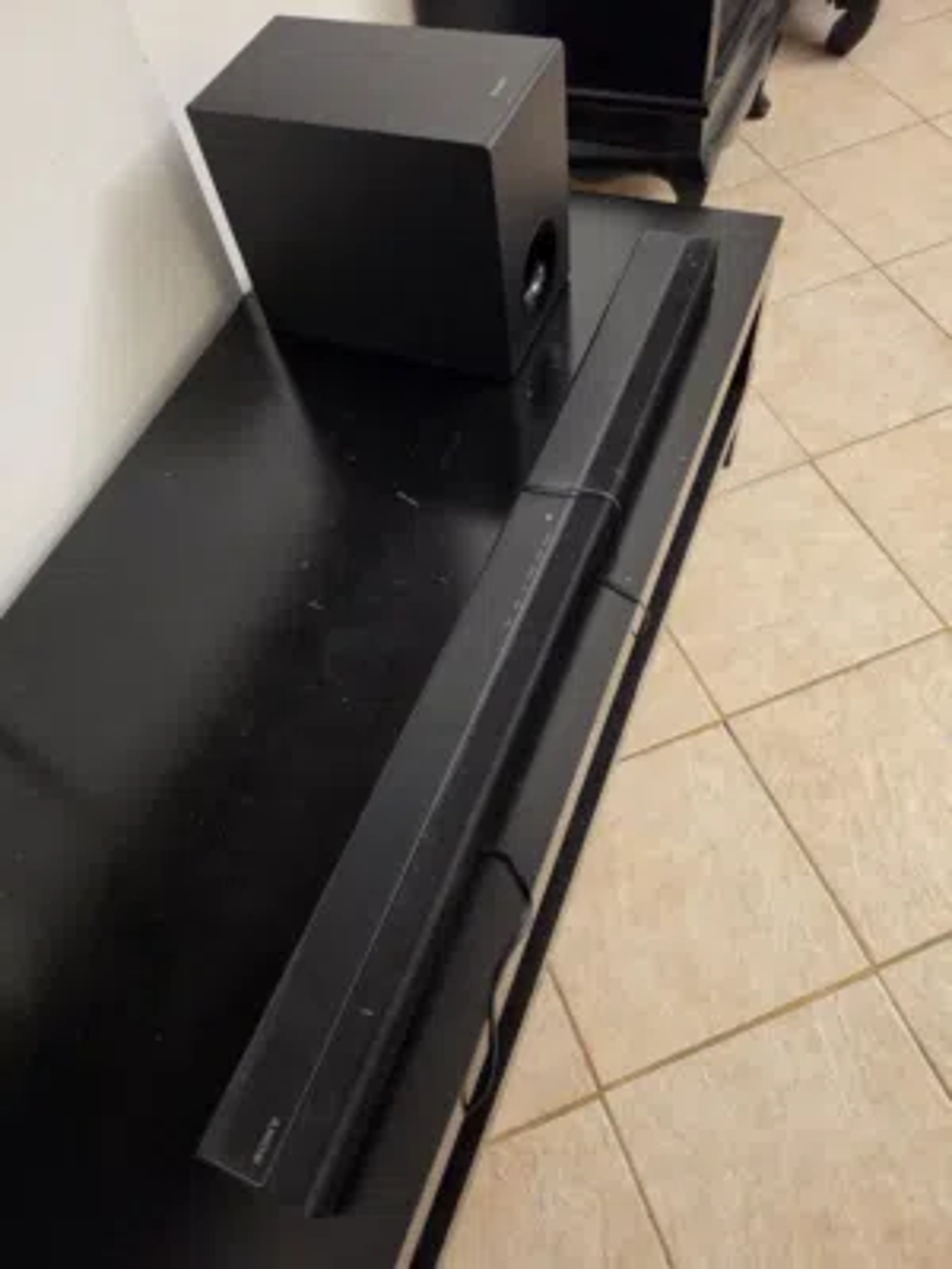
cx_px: 476
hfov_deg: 58.9
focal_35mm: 23
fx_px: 843
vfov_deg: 73.9
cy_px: 634
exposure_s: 1/33.3
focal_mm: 6.5
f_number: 1.4
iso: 1000
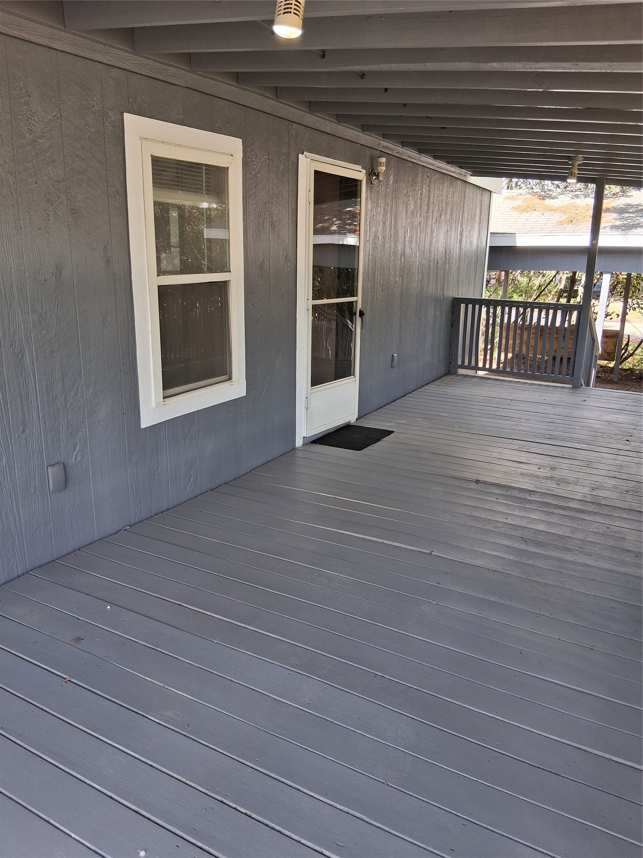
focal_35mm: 26
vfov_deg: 67.3
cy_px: 429
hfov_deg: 53.1
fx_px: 644
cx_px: 322
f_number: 1.8
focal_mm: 3.98
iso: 40
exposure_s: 1/100
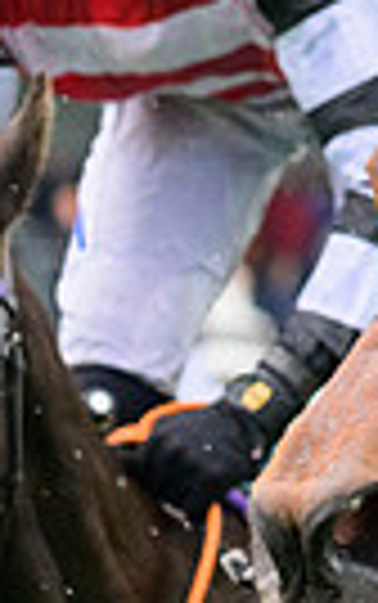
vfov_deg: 3.4
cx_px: 1062
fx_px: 10181
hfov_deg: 2.1
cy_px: -11
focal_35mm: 619
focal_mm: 140
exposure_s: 1/1250
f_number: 5.6
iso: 2000
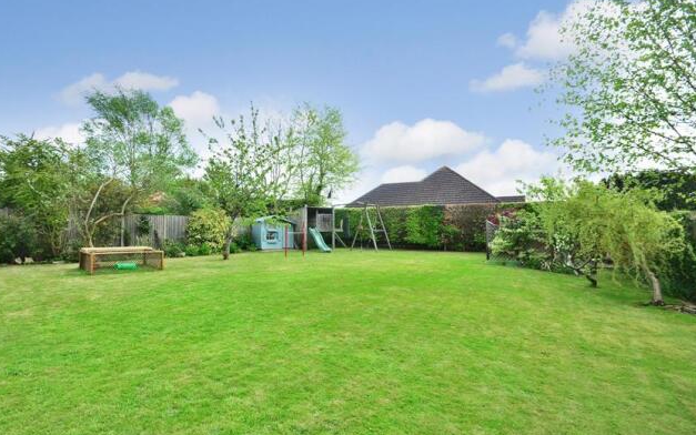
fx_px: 304
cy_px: 219
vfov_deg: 71.3
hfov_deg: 97.8
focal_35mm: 16
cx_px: 335
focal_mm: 10
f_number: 10
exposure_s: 1/80
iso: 200
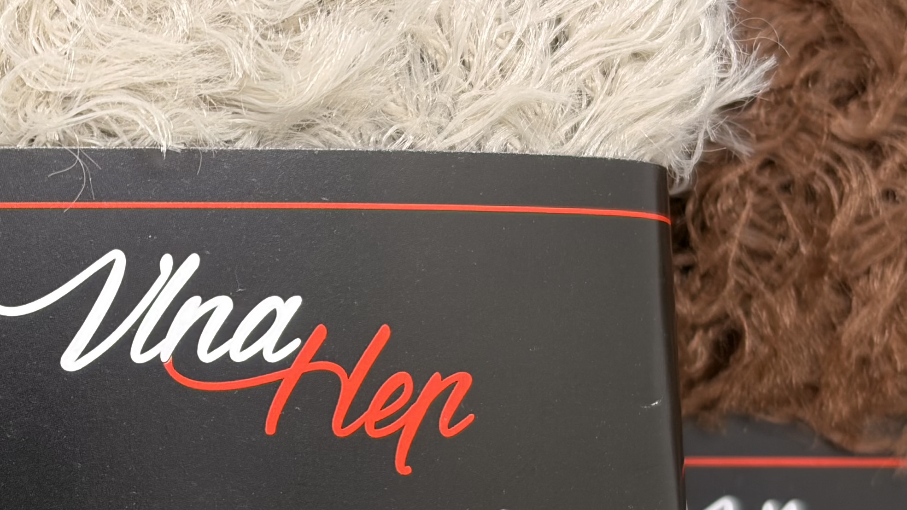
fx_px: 2790
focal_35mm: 116
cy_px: 557
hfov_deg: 18.2
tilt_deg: -86.2
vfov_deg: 10.3
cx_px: 118
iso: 50
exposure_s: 1/118
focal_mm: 5.96
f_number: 1.6
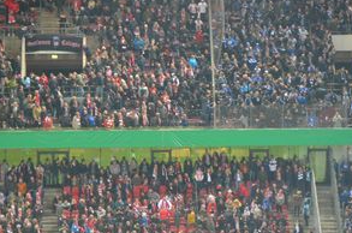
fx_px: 2985
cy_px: 64
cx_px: 169
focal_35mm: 306
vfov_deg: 4.5
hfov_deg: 6.7
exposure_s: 1/100
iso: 3200
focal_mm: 105
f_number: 5.6
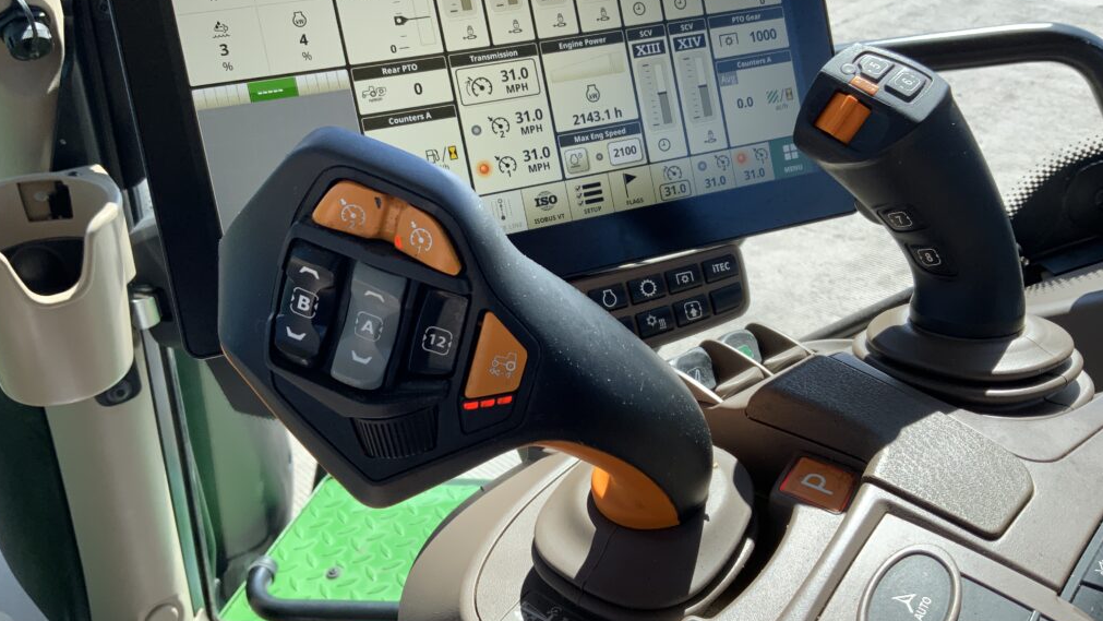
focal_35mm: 32
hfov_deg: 61.0
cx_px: 547
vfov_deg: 36.6
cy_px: 263
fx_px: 936
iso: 16
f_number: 1.8
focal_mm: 3
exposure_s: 1/432
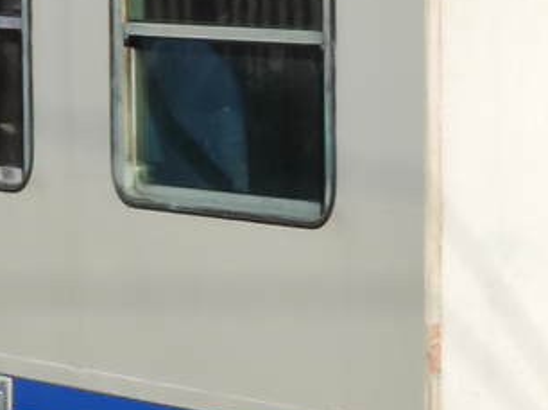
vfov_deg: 4.7
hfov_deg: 6.3
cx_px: -7
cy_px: 231
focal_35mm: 314
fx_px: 4967
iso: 80
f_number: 3.6
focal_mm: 8.9
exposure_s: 1/800
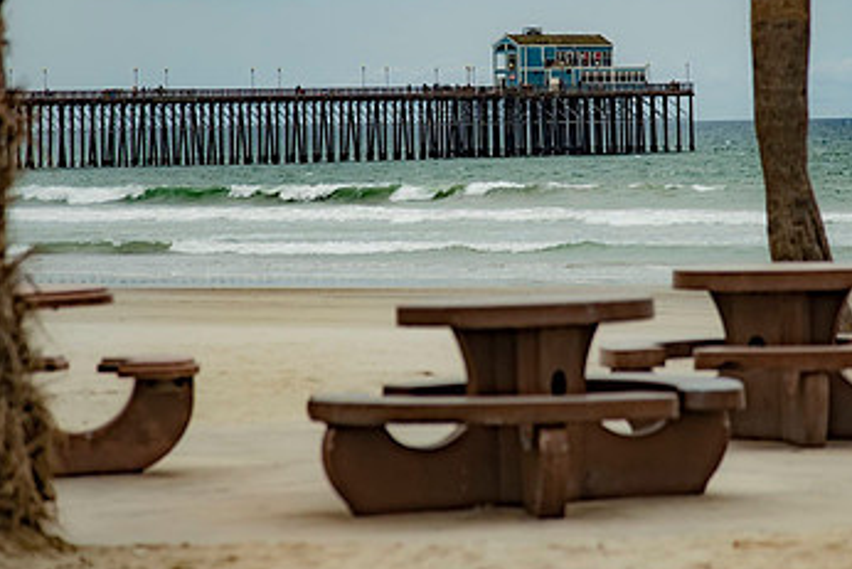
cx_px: 532
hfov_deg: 10.2
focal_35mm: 201
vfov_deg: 6.8
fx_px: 4759
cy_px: 110
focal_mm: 120
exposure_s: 1/1250
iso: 400
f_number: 4
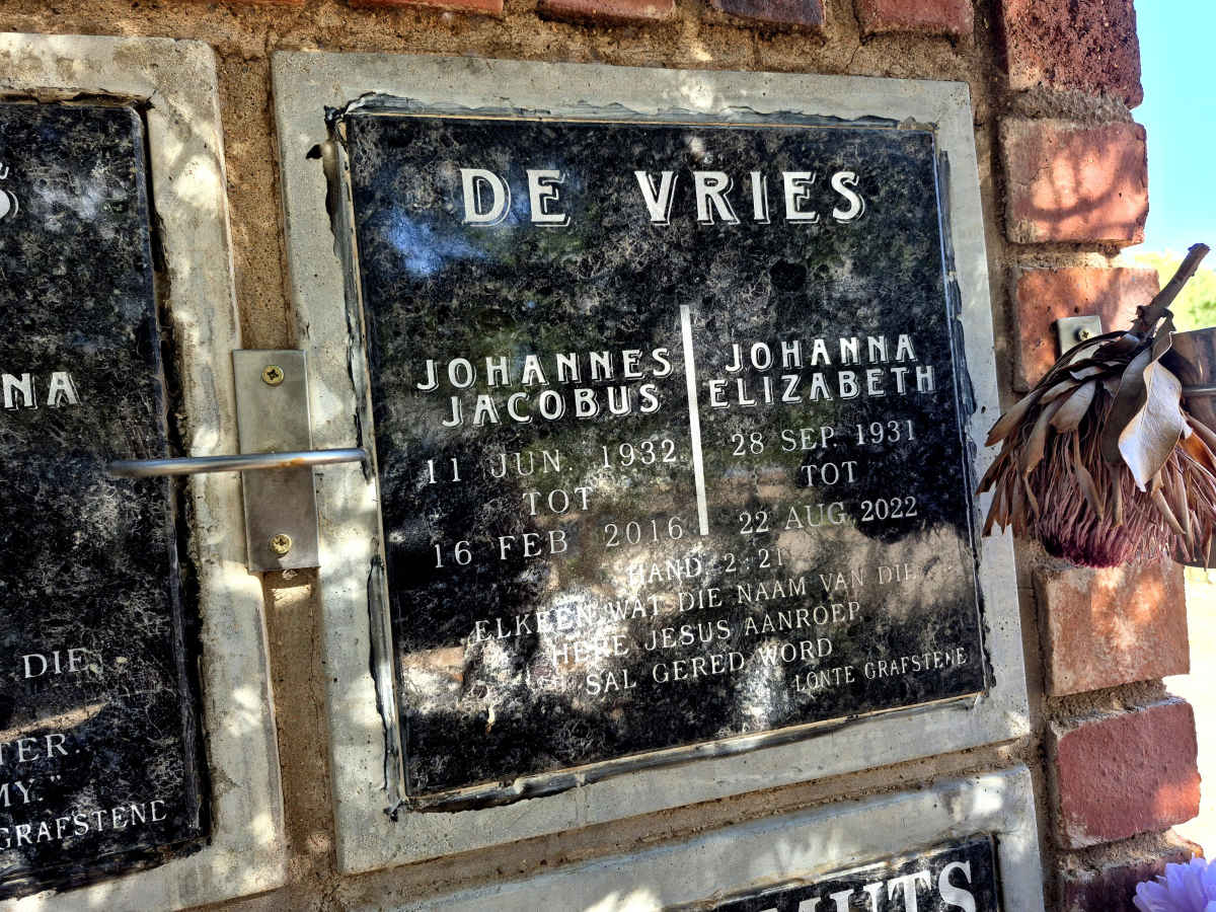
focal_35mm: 23
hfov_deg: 73.9
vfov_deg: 58.9
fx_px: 808
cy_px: 456
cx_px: 608
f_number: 1.8
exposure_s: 1/180
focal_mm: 5.4
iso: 50
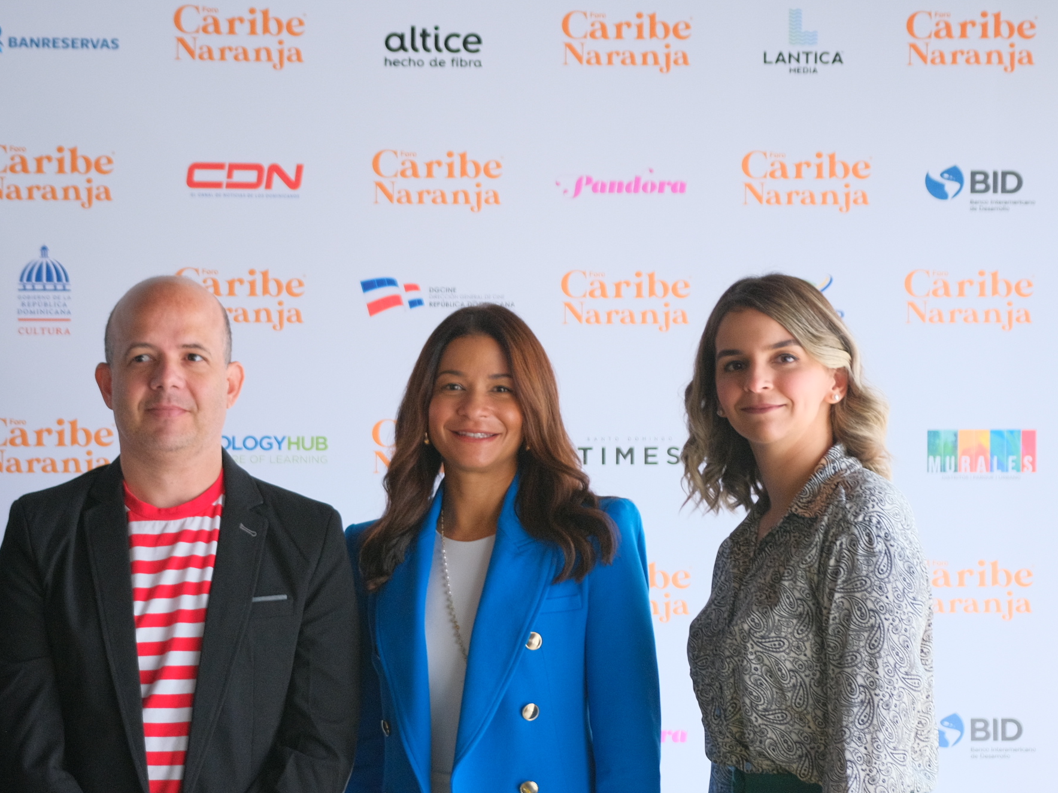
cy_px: 548
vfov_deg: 16.4
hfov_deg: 21.6
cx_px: 281
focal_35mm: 90
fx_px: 2751
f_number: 1.8
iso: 1000
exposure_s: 1/100
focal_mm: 35
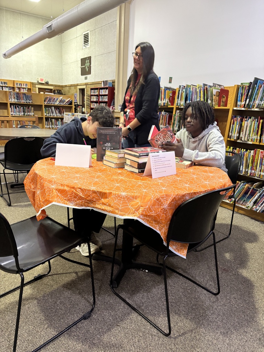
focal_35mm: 26
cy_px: 176
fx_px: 264
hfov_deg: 53.1
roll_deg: -4.0
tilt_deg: -14.8
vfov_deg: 67.3
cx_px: 132
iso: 500
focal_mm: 5.96
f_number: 1.6
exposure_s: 1/60
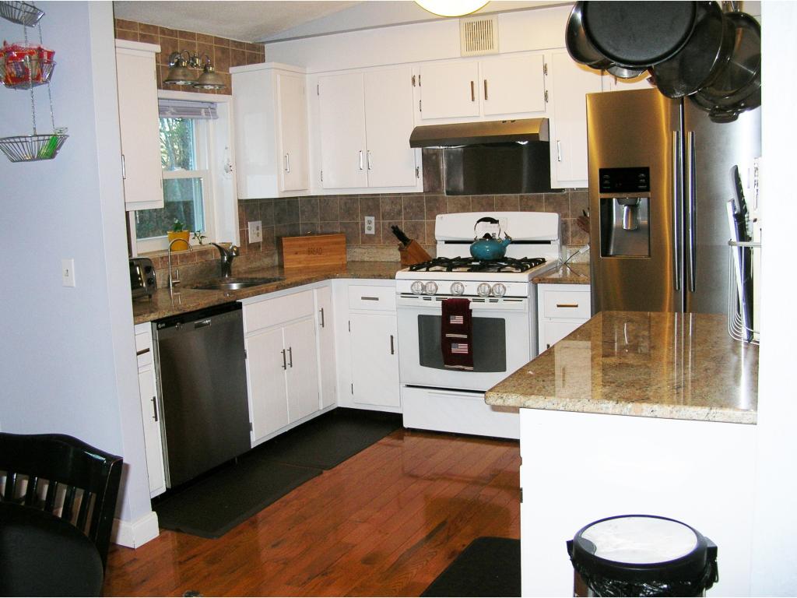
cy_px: 299
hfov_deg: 51.4
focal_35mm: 36
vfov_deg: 39.7
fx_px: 829
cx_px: 398
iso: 50
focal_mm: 6
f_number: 2.7
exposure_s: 1/60.1
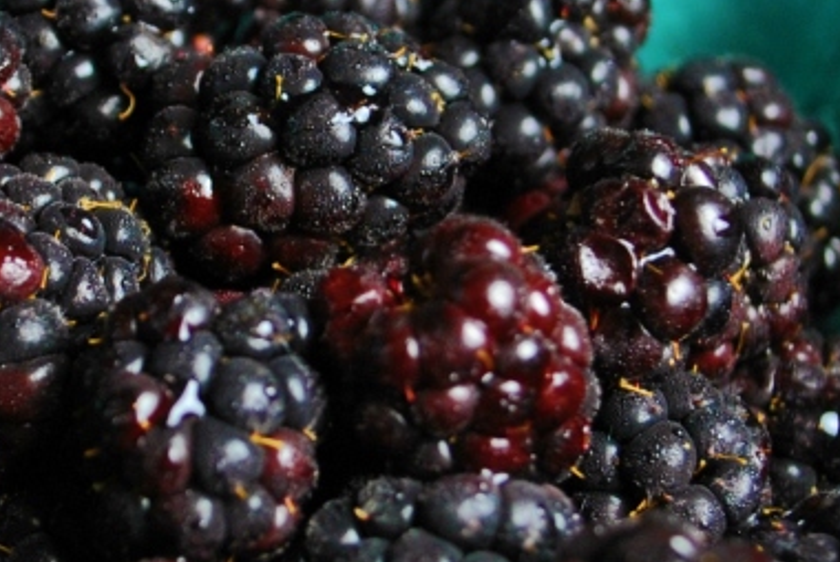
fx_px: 1238
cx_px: 221
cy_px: 272
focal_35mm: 53
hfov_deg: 36.7
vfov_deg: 25.6
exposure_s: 1/60
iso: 320
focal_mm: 22
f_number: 3.8
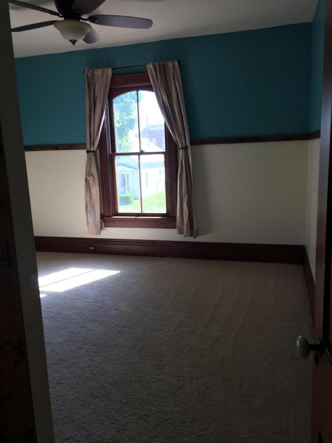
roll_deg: +0.5
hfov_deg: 48.2
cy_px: 222
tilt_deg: -7.5
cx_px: 166
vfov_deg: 61.7
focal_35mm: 29
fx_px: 371
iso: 40
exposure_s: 1/120
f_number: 2.2
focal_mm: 4.15
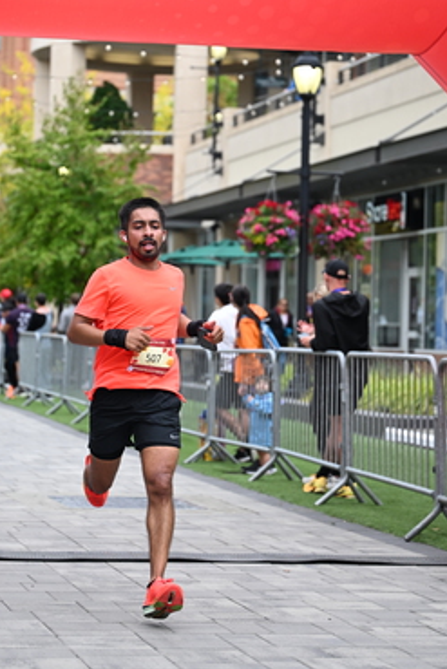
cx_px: 178
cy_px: 253
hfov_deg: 13.2
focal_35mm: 104
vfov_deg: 19.6
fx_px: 1935
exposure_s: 1/2000
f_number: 2.8
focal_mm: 70
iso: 640
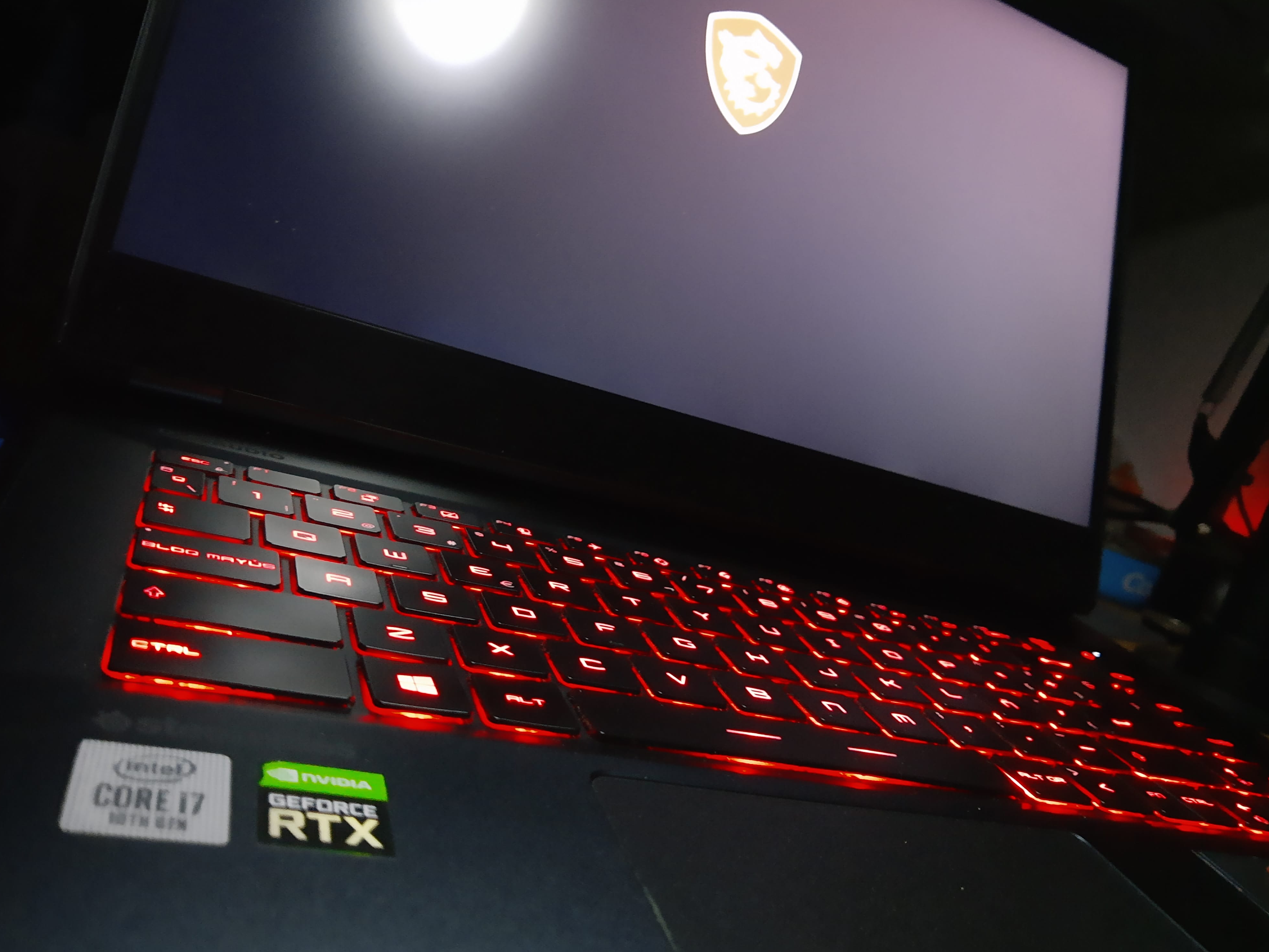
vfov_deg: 51.3
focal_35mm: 27
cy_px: 461
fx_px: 990
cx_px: 614
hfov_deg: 65.3
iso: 816
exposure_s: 1/14
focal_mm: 3.95
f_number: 1.8
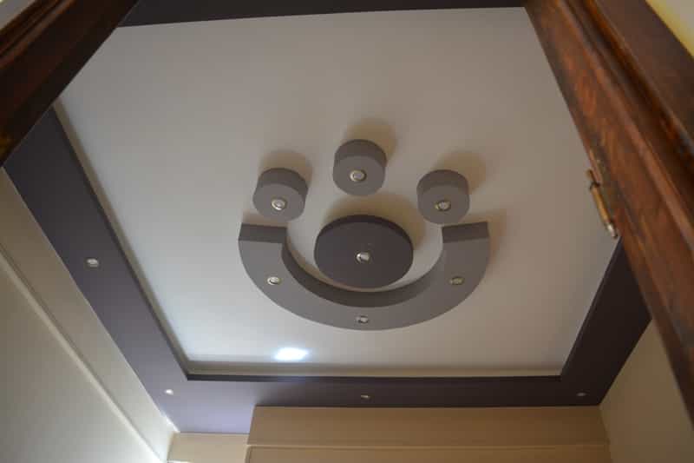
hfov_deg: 67.4
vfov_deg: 47.9
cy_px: 232
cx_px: 347
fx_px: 520
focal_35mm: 27
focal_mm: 18
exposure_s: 1/60
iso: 640
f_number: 4
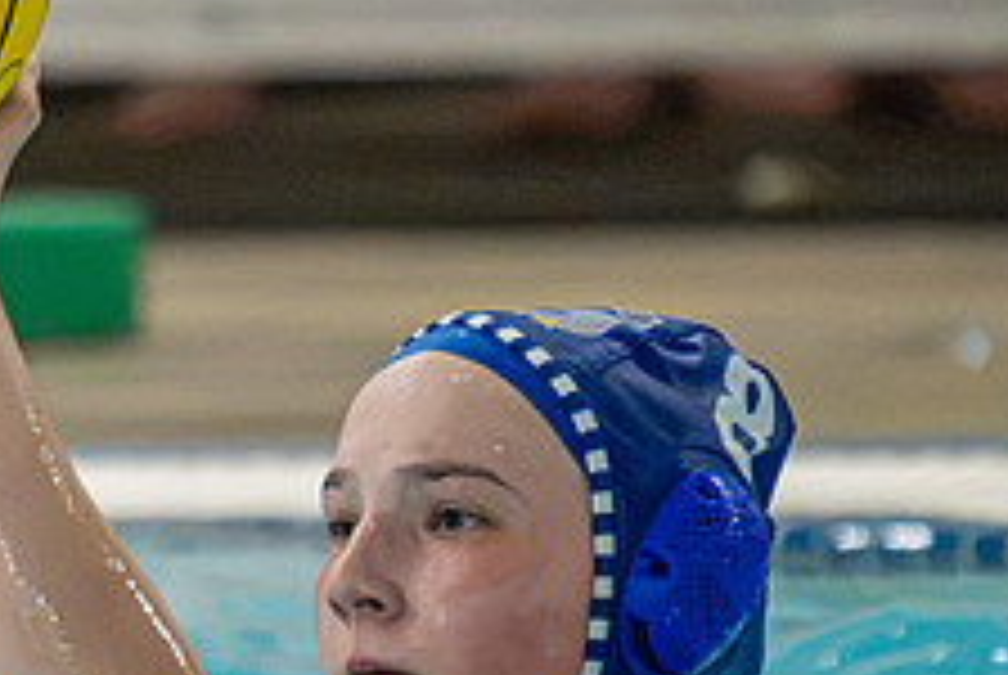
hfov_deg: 1.4
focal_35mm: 1464
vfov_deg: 0.9
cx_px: -400
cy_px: 244
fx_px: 41045
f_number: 4
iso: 14400
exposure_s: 1/1000
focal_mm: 280
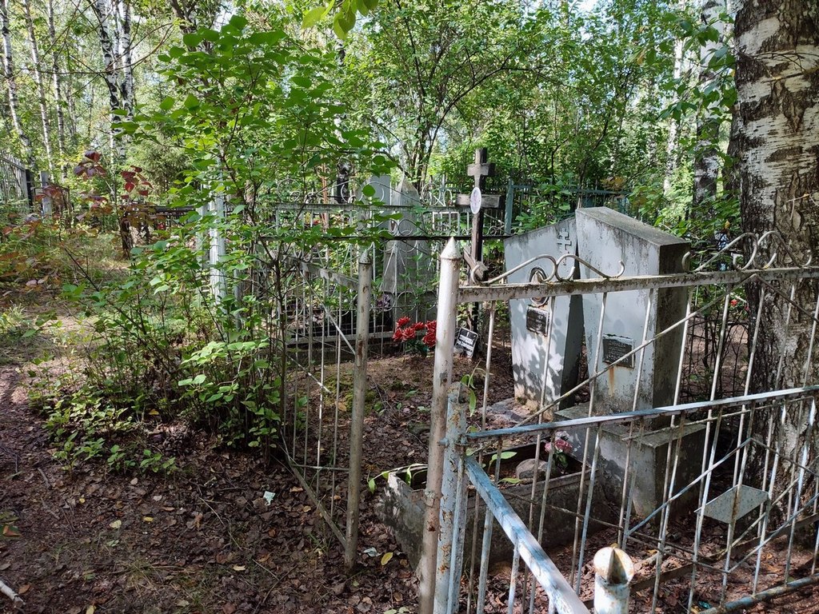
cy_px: 307
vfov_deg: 54.9
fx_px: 591
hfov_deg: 69.4
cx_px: 410
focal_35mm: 25
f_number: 1.9
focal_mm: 6.04
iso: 89
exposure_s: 1/100
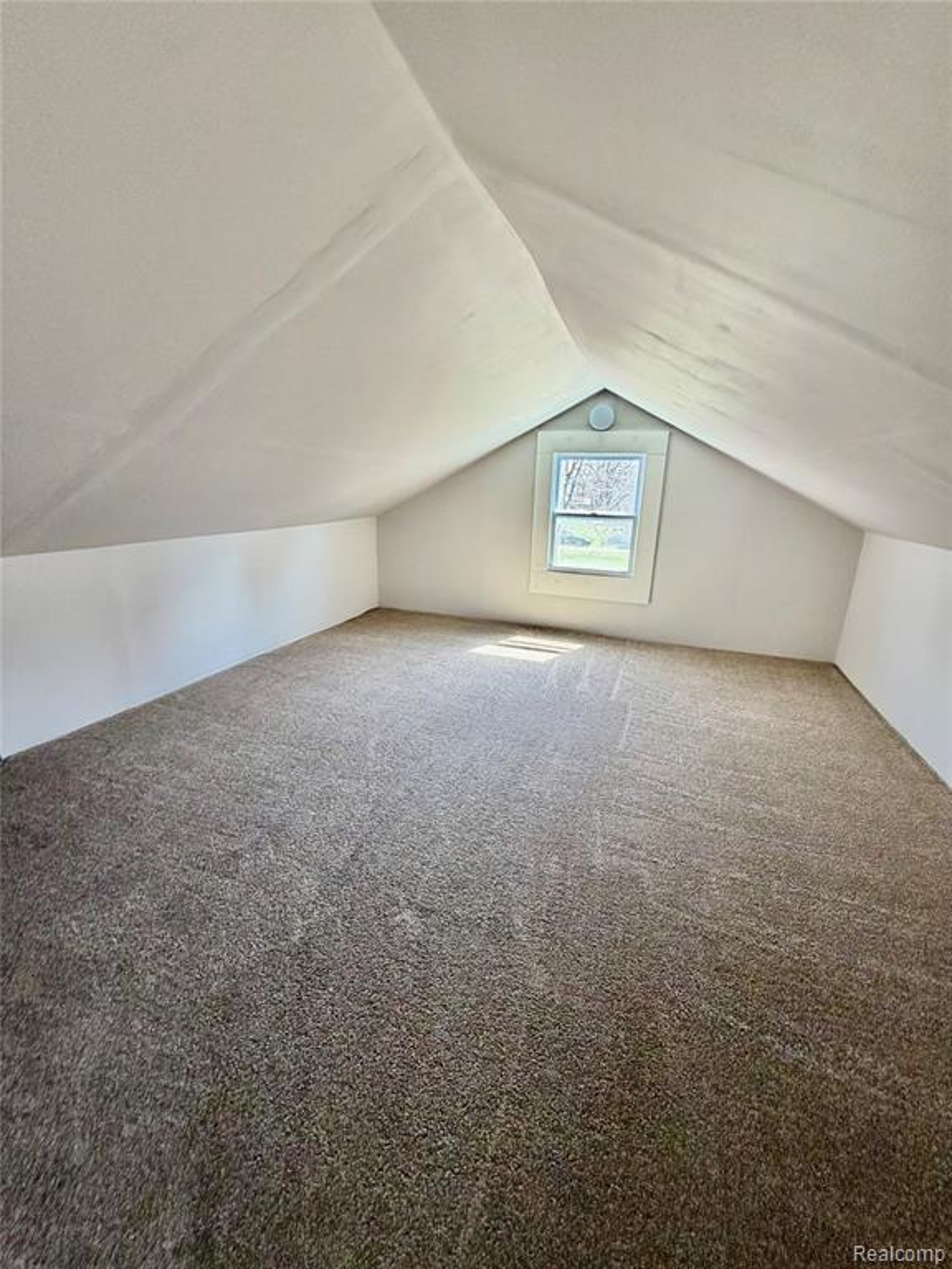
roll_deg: -2.0
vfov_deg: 102.1
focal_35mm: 14
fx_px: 513
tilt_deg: -14.5
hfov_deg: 85.7
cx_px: 476
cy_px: 634
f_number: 2.2
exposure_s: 1/60
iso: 200
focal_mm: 2.22
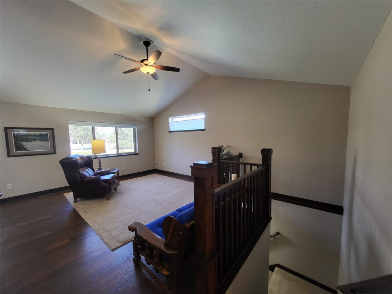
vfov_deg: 89.9
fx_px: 147
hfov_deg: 106.2
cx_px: 196
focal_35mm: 13
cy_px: 147
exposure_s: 1/60
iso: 200
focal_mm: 1.74
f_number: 2.2
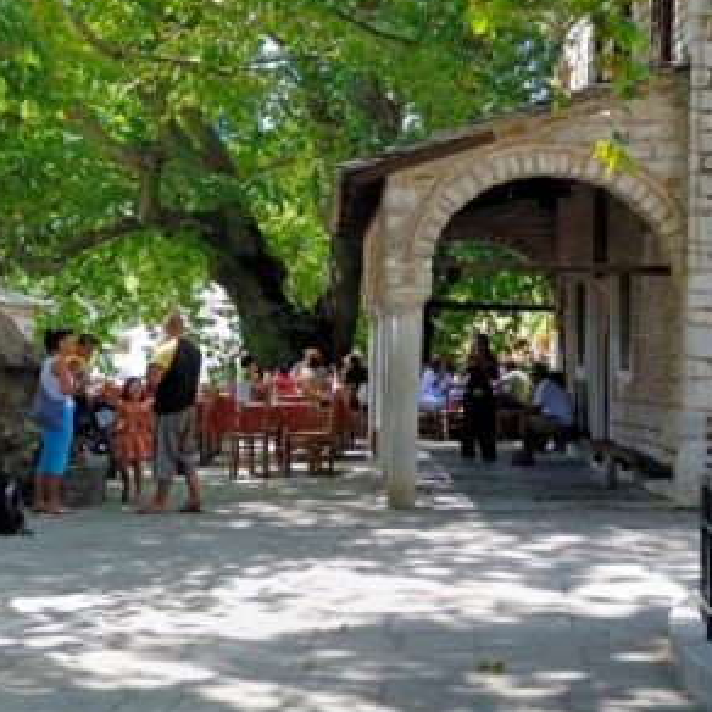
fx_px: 1699
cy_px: 160
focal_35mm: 73
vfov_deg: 23.4
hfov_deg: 23.7
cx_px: 366
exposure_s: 1/250
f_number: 4
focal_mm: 24
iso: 200
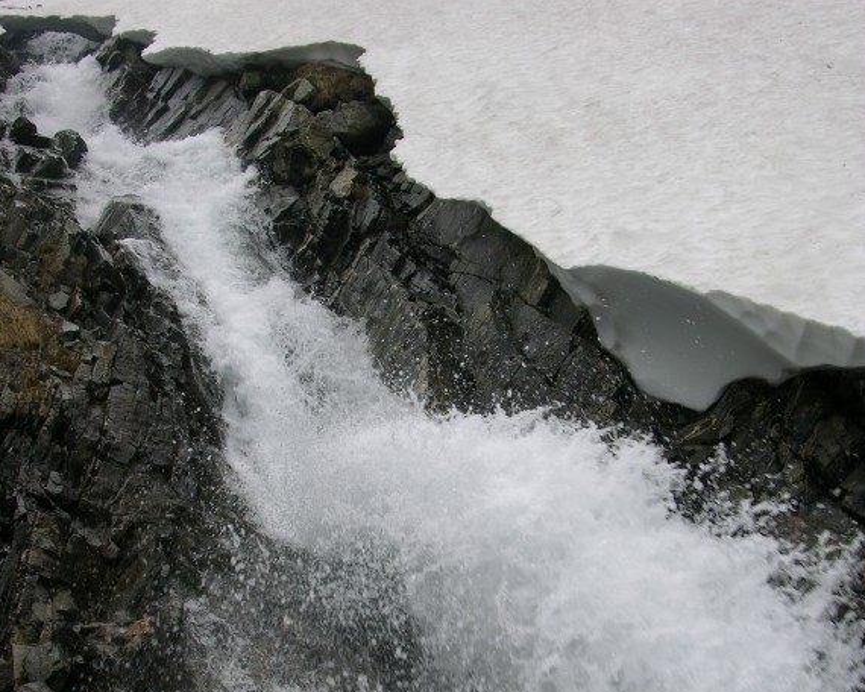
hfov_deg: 40.3
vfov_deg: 32.1
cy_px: 531
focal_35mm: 46
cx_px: 434
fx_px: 1178
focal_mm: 8.9
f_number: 5.6
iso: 50
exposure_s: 1/240
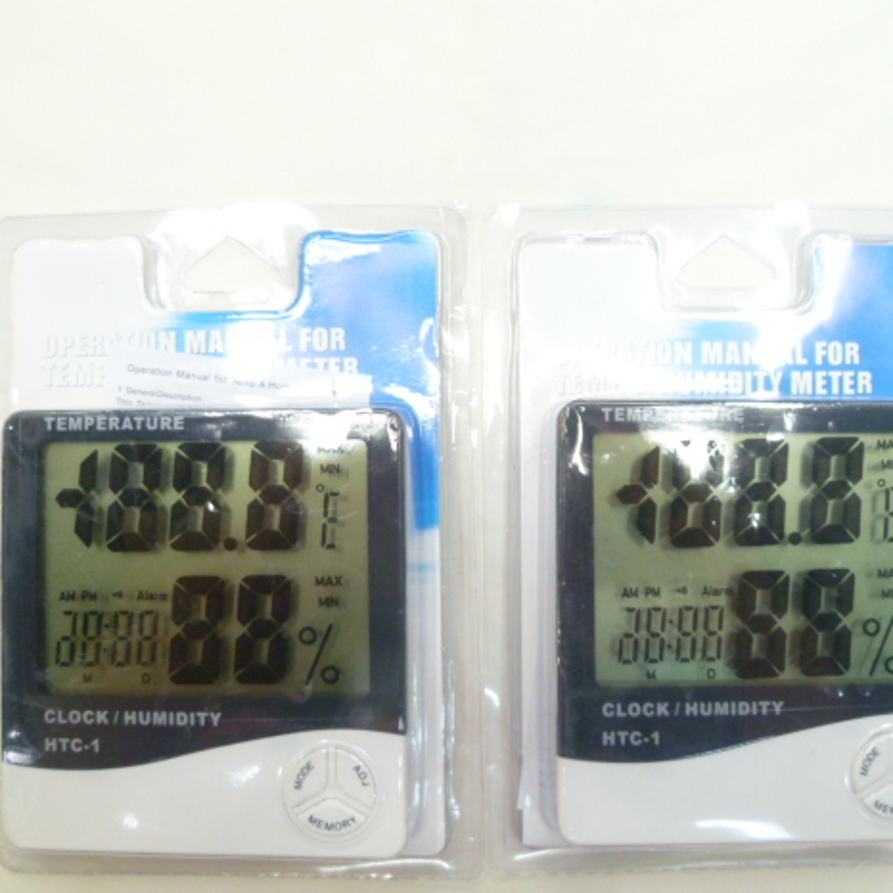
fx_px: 992
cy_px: 450
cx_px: 456
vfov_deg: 48.5
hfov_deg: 48.4
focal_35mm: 34
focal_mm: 5
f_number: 2.8
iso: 400
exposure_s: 1/25
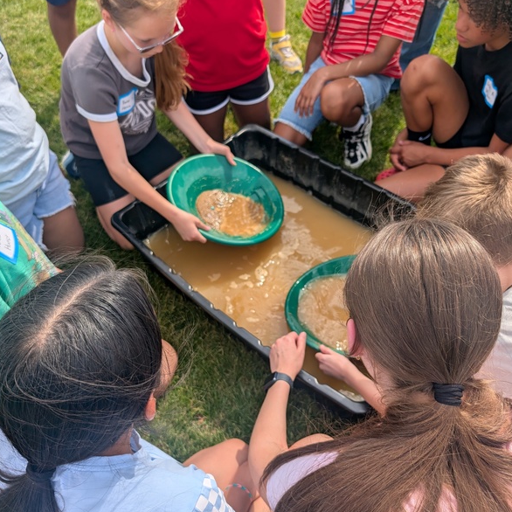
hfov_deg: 55.6
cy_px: 297
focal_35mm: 29
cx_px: 260
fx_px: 485
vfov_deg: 55.4
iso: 21
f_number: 1.68
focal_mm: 6.9
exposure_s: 1/515
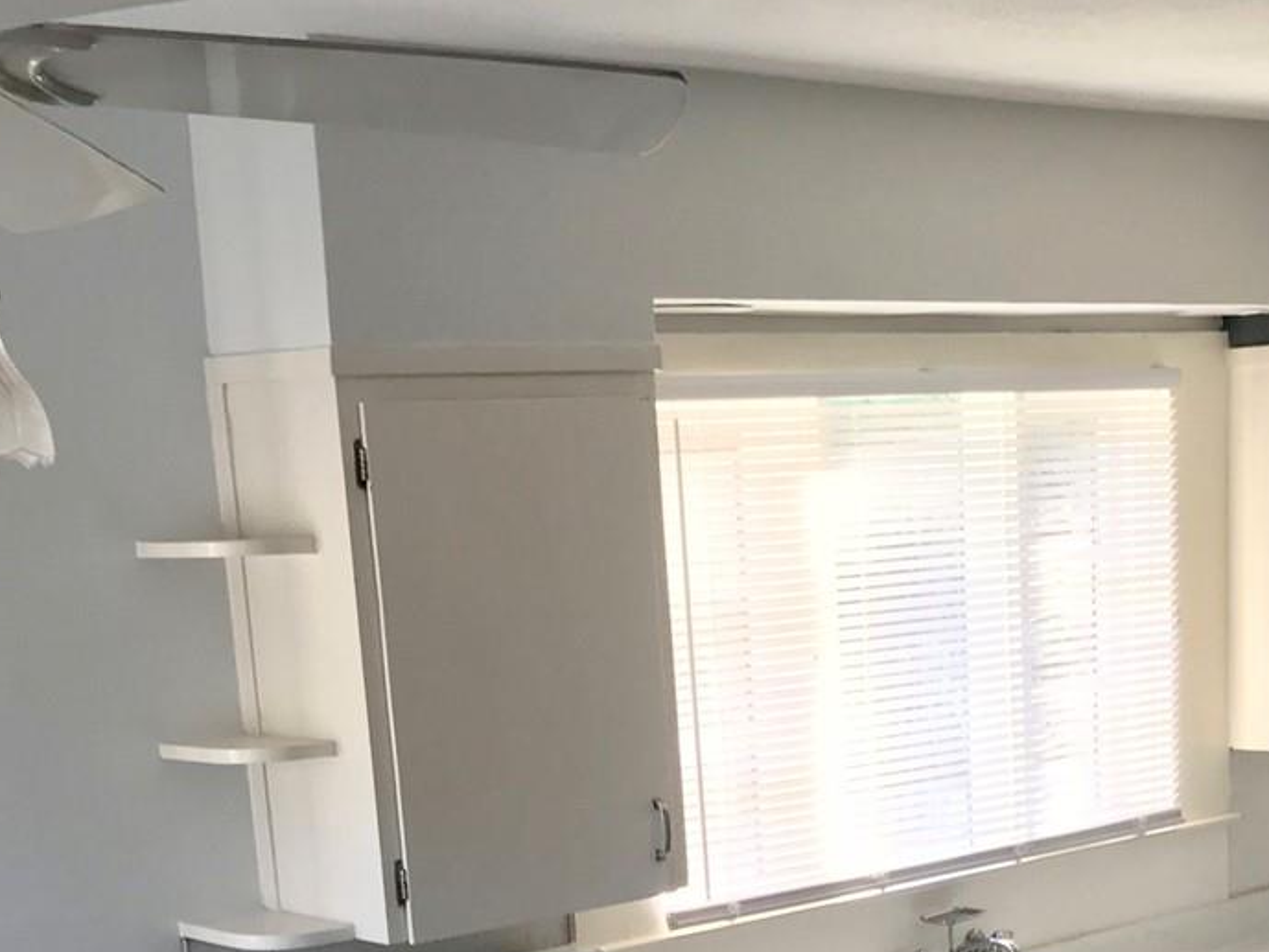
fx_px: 2383
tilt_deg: -12.1
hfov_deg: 29.6
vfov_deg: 21.6
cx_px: 855
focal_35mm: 65
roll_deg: +3.5
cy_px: 1016
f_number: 1.8
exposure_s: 1/40
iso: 25
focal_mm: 3.99
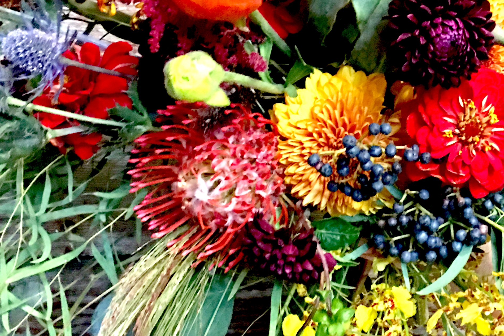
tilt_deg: +11.6
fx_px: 896
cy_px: 139
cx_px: 397
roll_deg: +1.3
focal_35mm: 64
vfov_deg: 21.2
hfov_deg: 30.7
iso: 80
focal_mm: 4.15
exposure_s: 1/4
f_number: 2.2
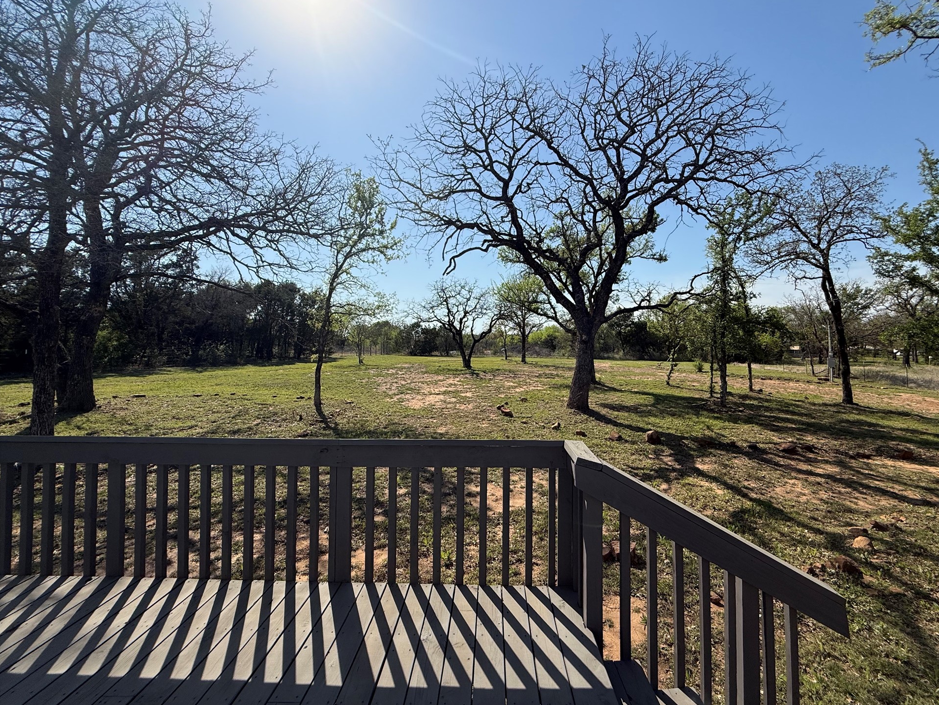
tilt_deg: +2.3
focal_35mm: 15
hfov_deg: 98.0
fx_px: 407
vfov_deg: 81.7
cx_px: 502
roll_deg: -0.4
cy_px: 333
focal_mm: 2.22
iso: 50
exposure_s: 1/3460
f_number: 2.2
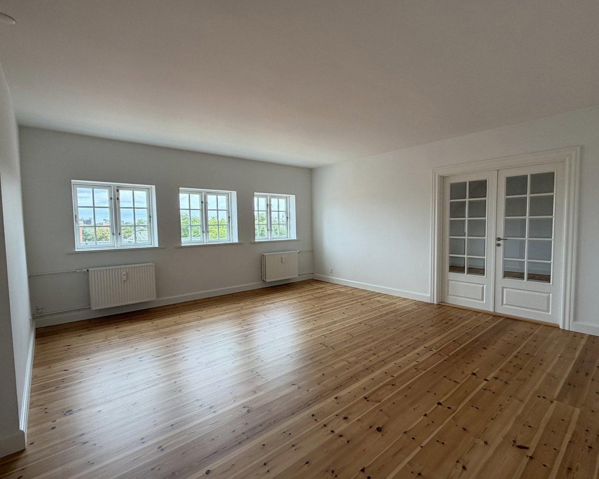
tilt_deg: -3.7
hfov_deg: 89.6
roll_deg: +1.1
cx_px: 315
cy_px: 243
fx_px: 301
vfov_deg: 77.0
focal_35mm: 17
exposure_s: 1/121
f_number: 2.2
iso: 125
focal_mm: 2.22
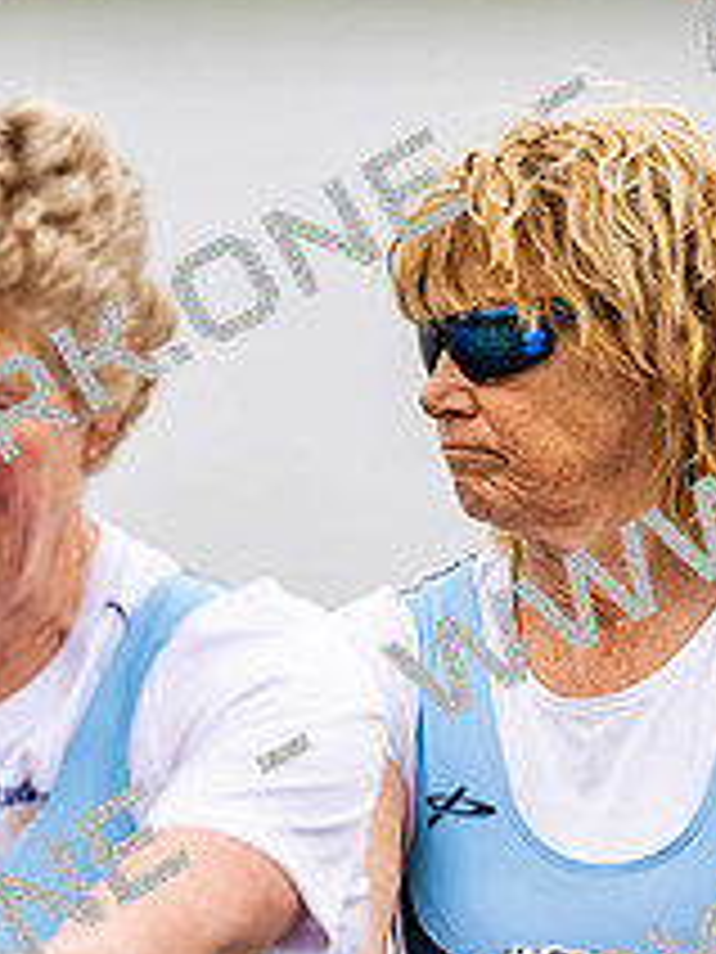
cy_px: 731
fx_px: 43574
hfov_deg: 0.9
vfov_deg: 1.3
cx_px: 941
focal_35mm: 1580
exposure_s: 1/2500
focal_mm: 600
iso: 640
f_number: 4
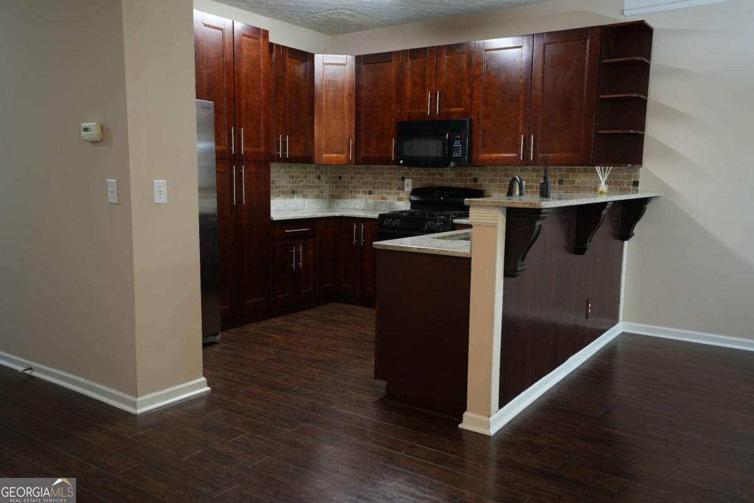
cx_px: 377
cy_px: 252
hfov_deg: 63.7
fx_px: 607
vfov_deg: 45.0
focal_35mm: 29
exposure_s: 1/30
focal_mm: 29
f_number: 2.8
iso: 500
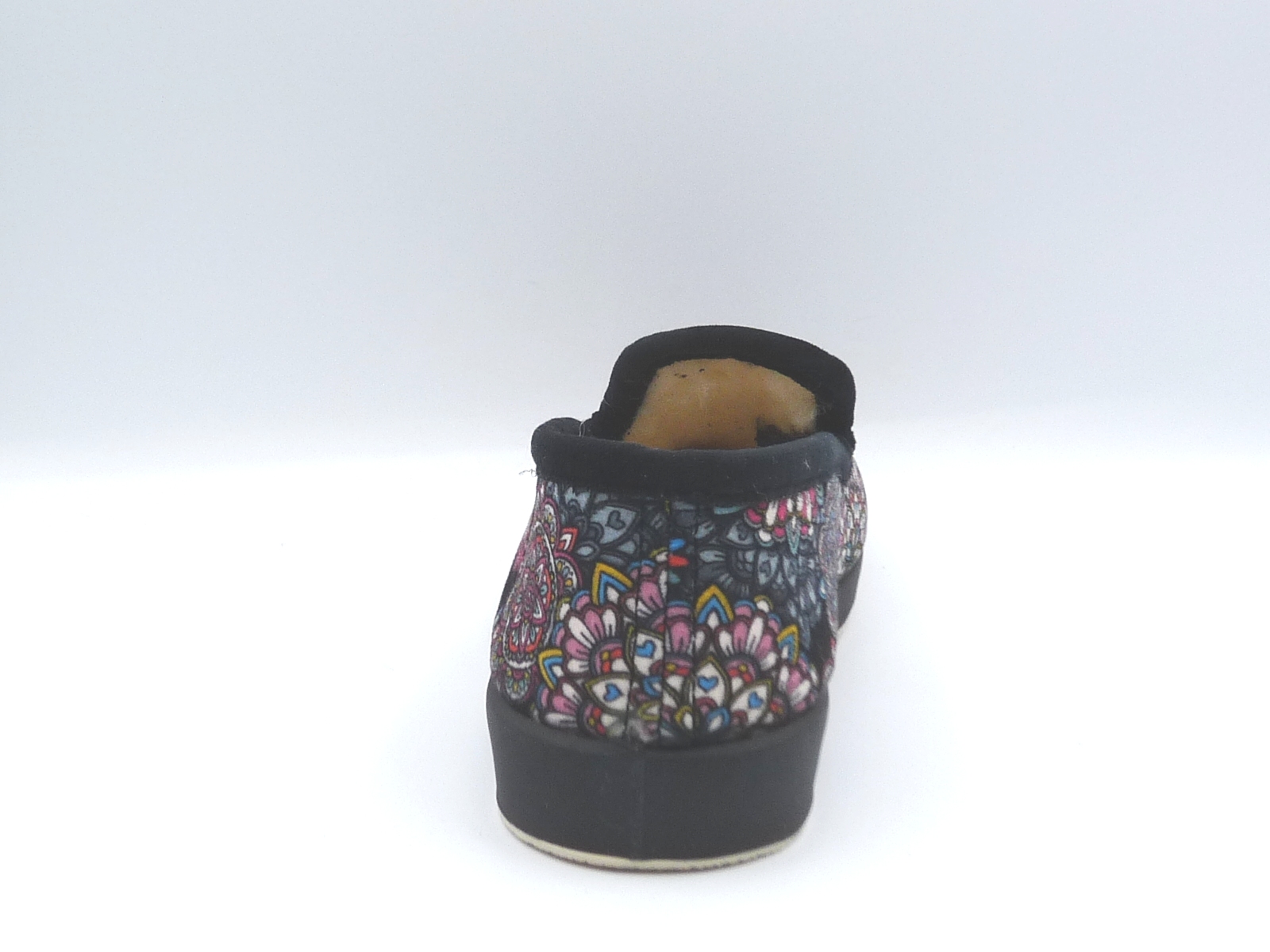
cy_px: 476
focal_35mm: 49
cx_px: 635
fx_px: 1798
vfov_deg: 29.7
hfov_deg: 38.9
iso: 100
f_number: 4.5
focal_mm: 4.8
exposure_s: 1/200
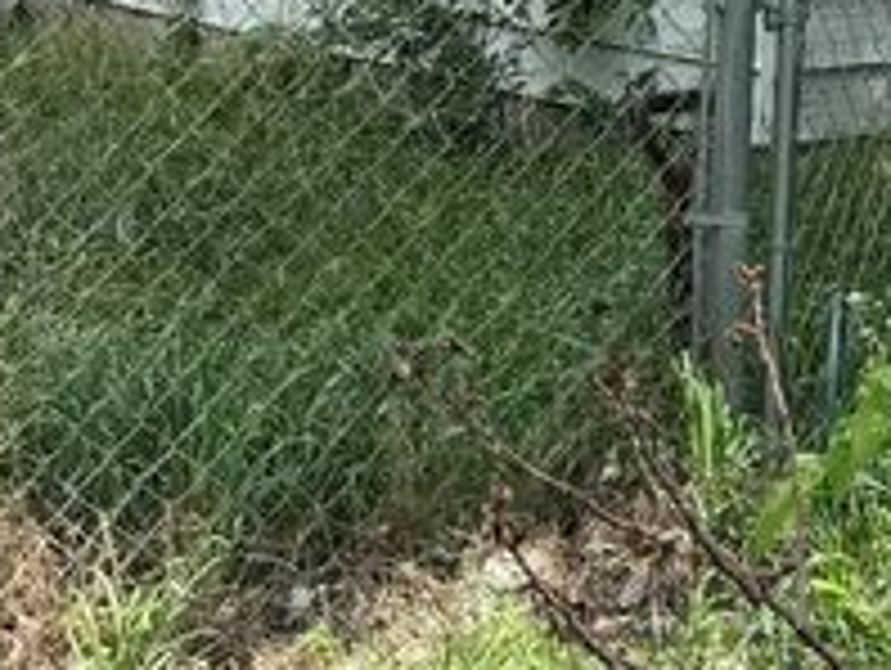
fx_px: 3196
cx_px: 2020
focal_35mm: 124
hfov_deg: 12.8
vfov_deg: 11.5
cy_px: -310
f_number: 1.78
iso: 100
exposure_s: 1/1901
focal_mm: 6.76
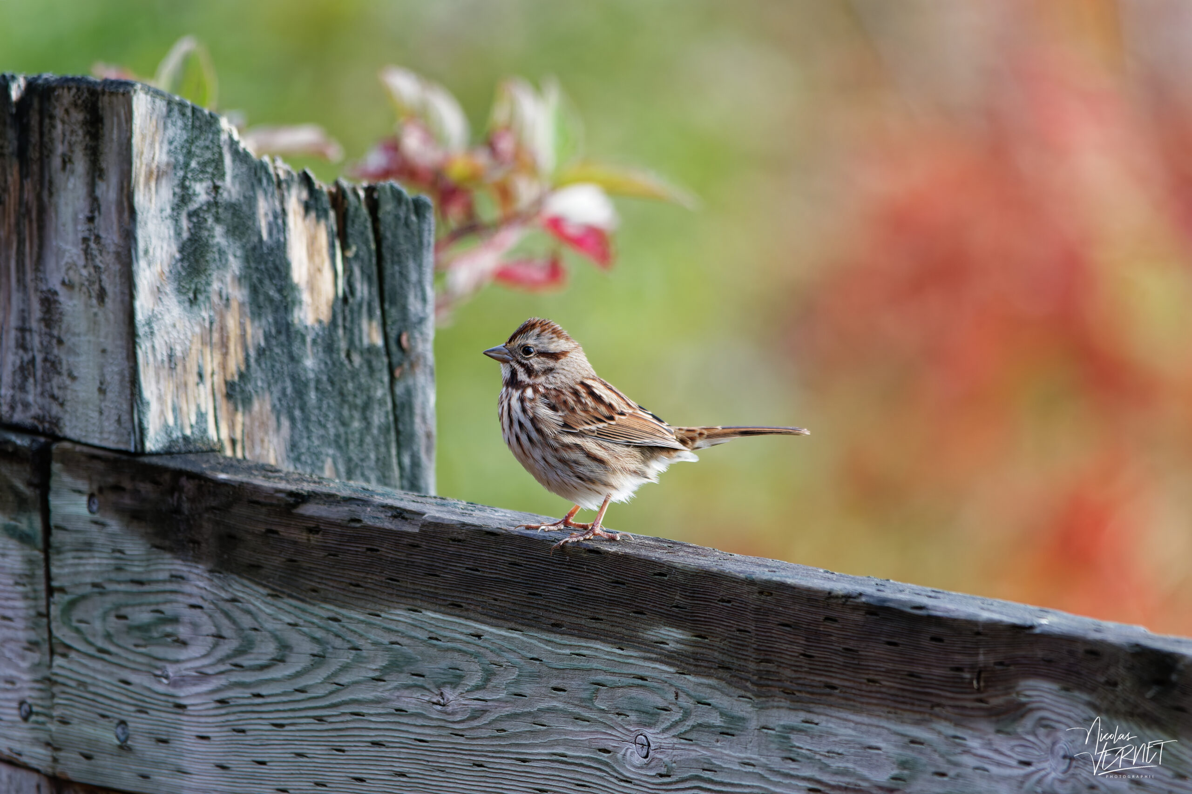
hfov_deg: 2.8
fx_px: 24828
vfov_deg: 1.8
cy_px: 397
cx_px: 596
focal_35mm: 750
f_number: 6.3
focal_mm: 500
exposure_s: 1/640
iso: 800
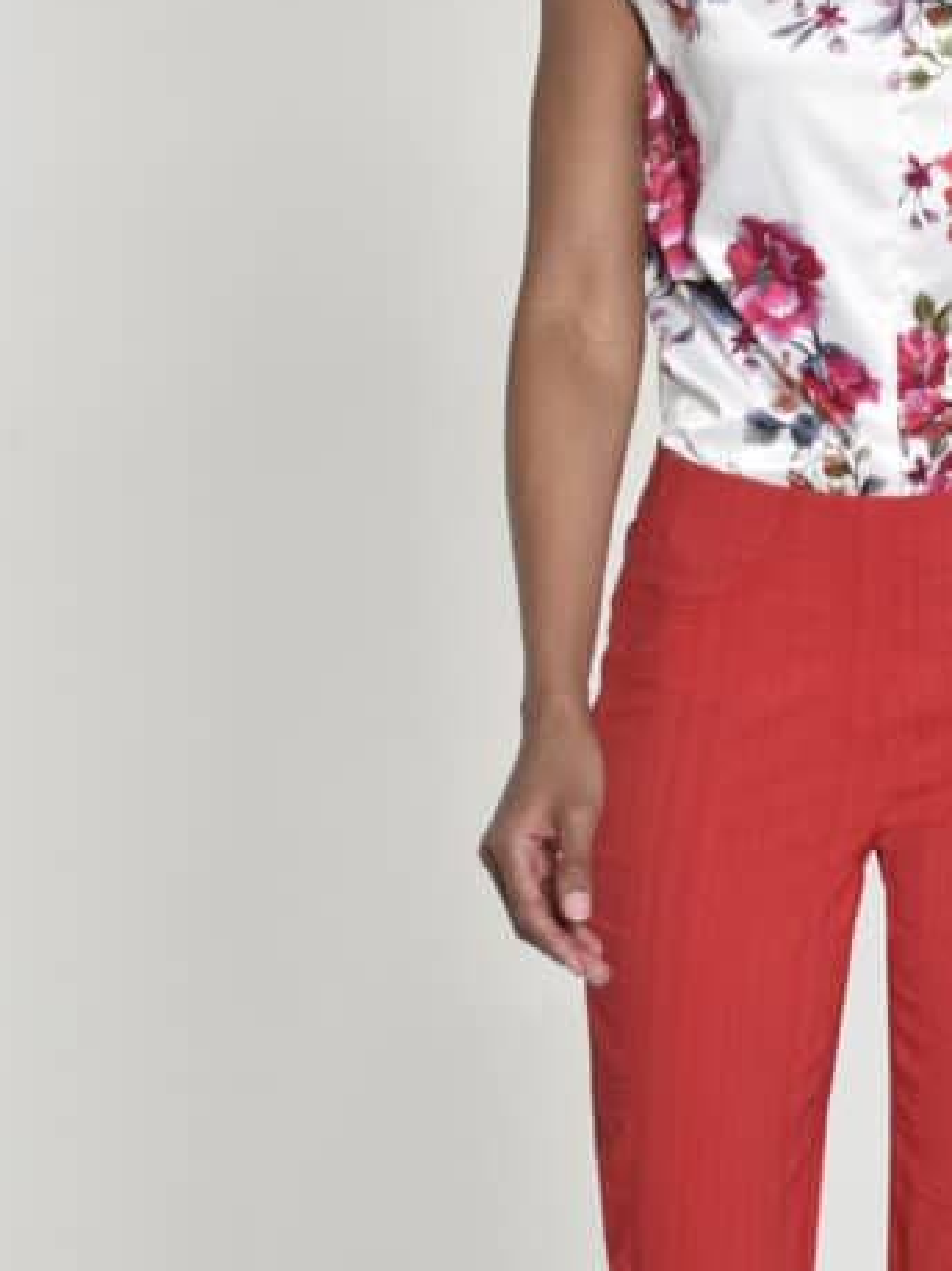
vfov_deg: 8.4
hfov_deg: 6.3
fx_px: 8658
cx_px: 803
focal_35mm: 236
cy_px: 1005
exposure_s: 1/200
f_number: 13
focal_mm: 110
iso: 200
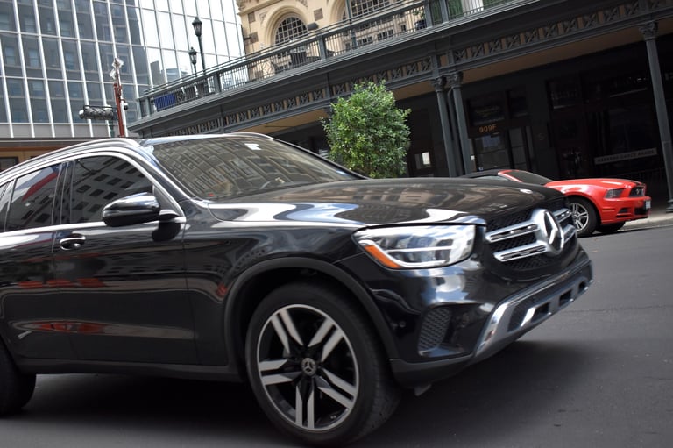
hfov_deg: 49.6
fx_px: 729
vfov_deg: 34.2
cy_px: 224
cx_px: 336
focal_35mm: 39
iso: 800
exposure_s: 1/640
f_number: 4
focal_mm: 26
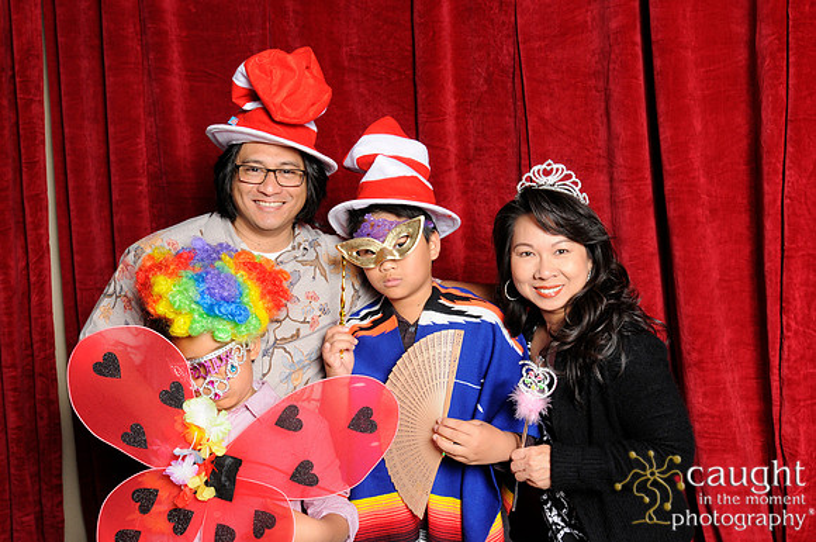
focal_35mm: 42
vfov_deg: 31.8
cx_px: 408
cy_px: 271
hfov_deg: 46.5
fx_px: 951
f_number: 8
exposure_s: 1/60
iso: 400
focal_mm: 28
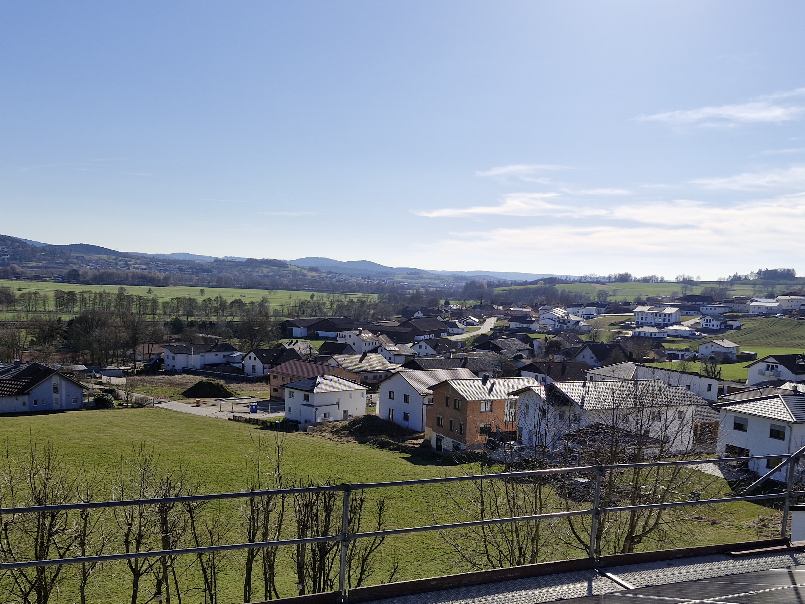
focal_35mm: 34
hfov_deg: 53.7
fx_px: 791
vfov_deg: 41.2
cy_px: 412
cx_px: 474
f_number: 1.8
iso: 50
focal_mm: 5.54
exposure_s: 1/26316
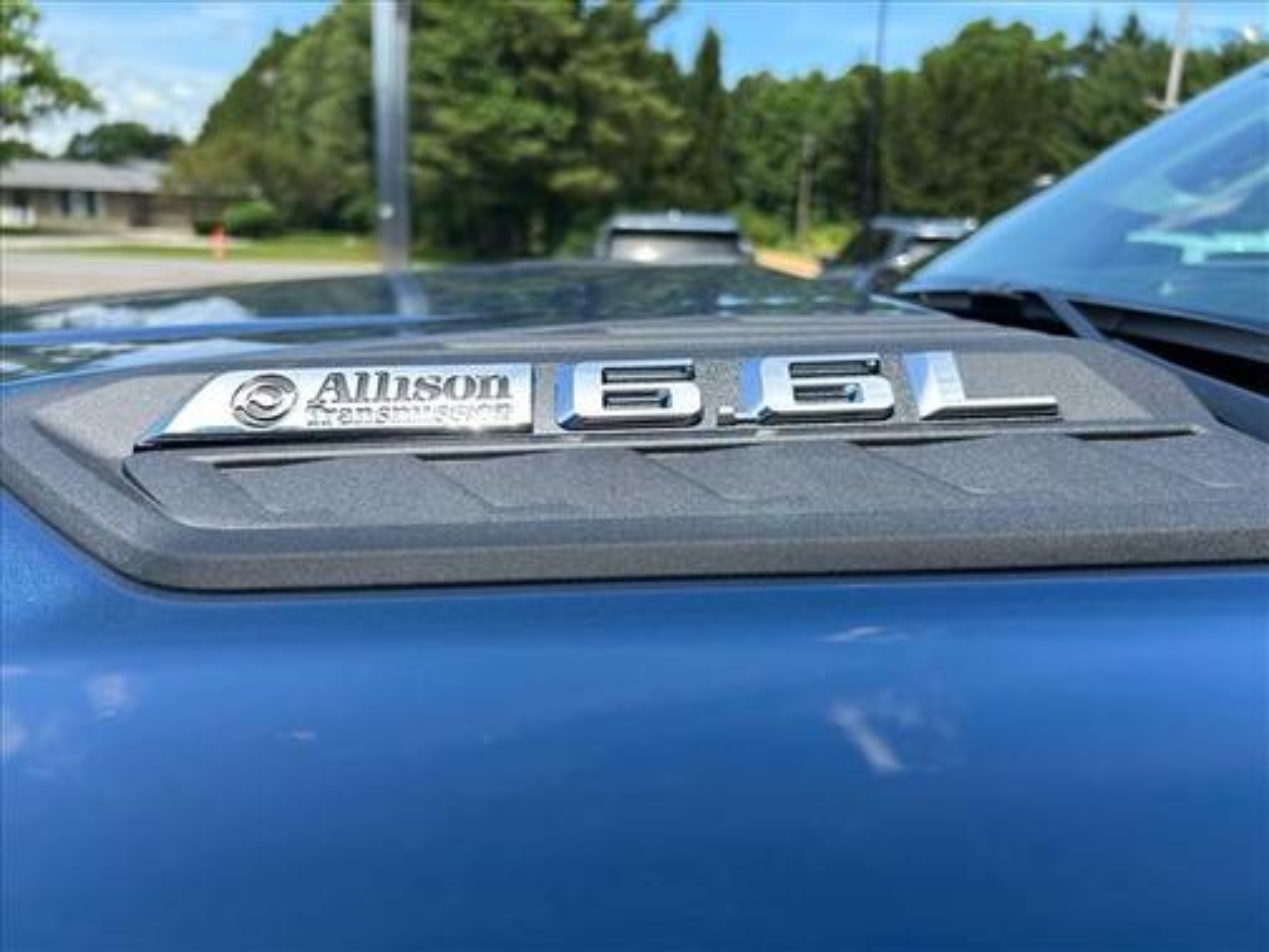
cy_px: 476
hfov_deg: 67.3
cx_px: 634
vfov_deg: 53.1
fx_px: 953
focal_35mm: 26
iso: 50
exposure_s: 1/1468
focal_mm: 5.7
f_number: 1.5
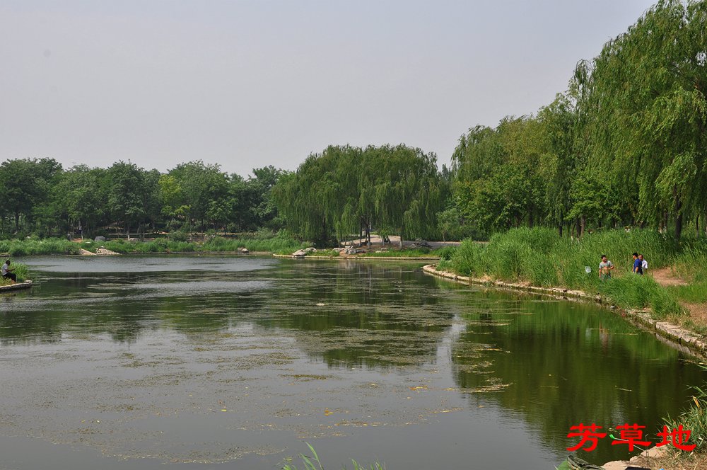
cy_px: 235
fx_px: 1030
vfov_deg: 25.7
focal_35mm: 52
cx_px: 354
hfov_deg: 37.9
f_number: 13
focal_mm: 35
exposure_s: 1/160
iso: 200
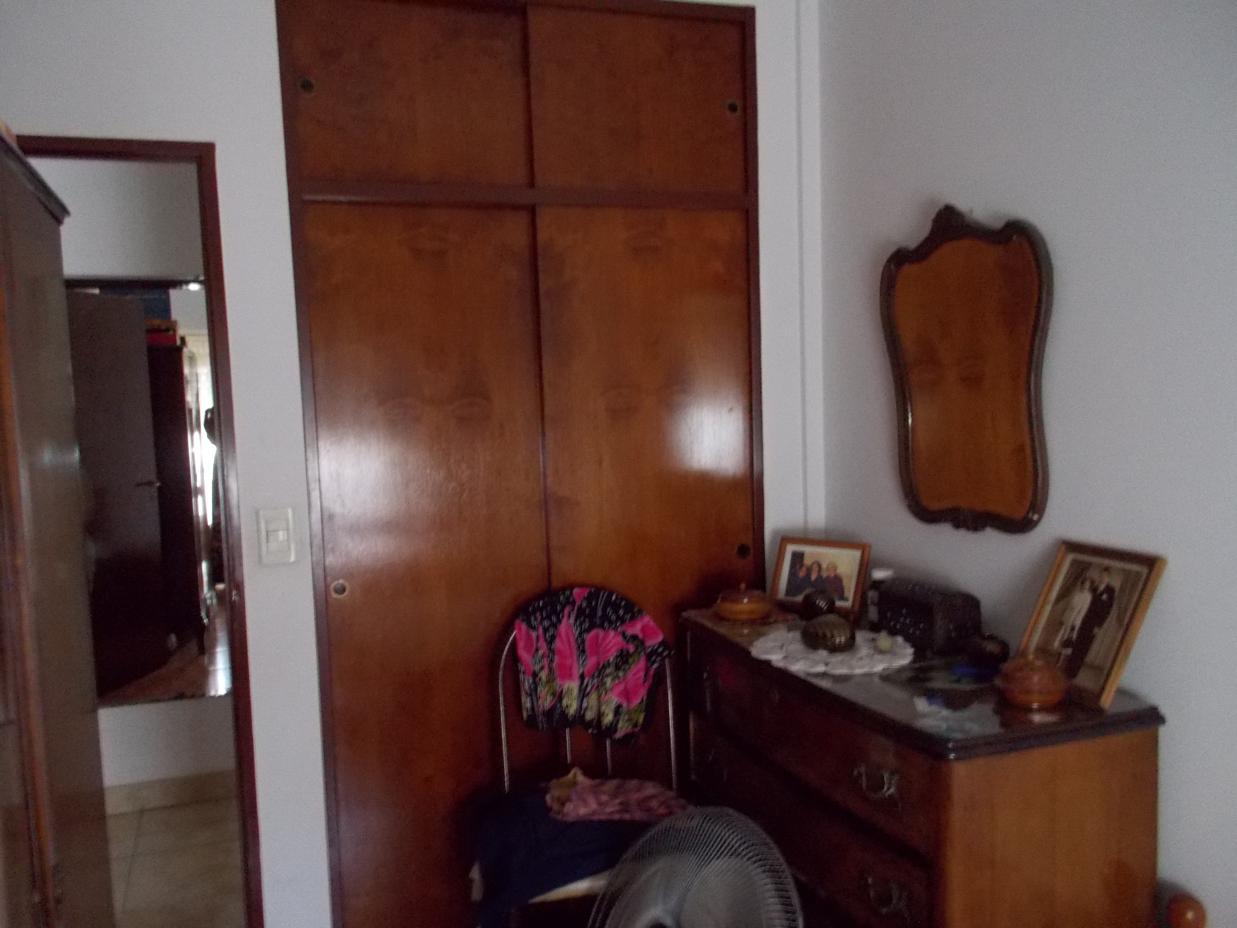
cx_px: 618
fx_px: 1036
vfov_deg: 48.2
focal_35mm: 29
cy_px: 464
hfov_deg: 61.7
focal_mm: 4.1
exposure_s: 1/6
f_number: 3.3
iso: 400
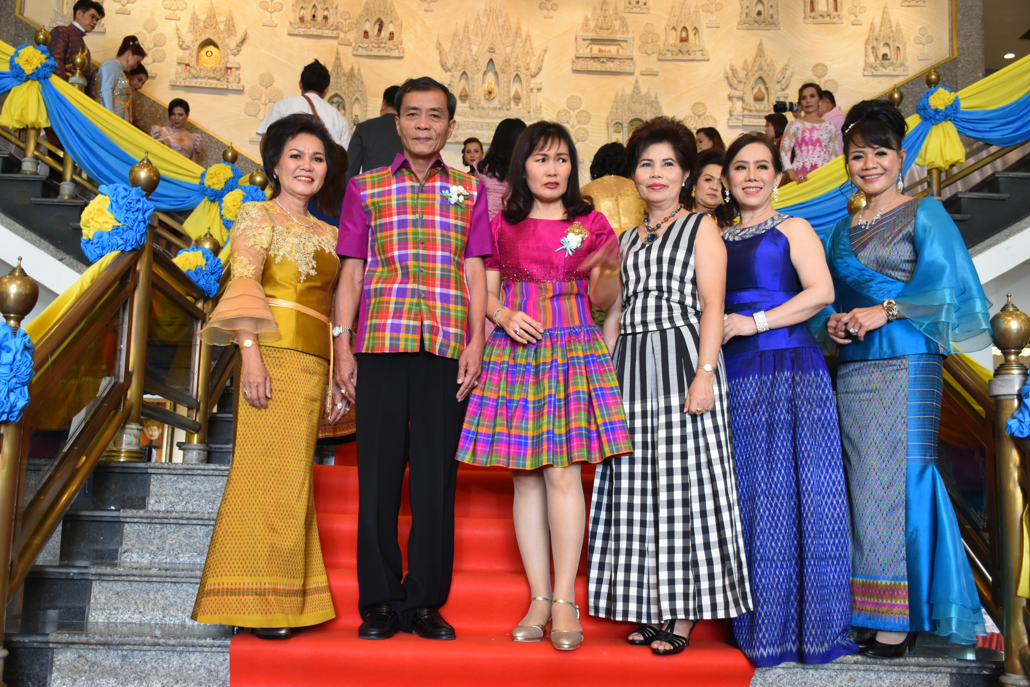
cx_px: 515
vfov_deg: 34.2
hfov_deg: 49.6
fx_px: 1116
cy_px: 344
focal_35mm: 39
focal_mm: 26
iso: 1000
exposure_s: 1/60
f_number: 3.8
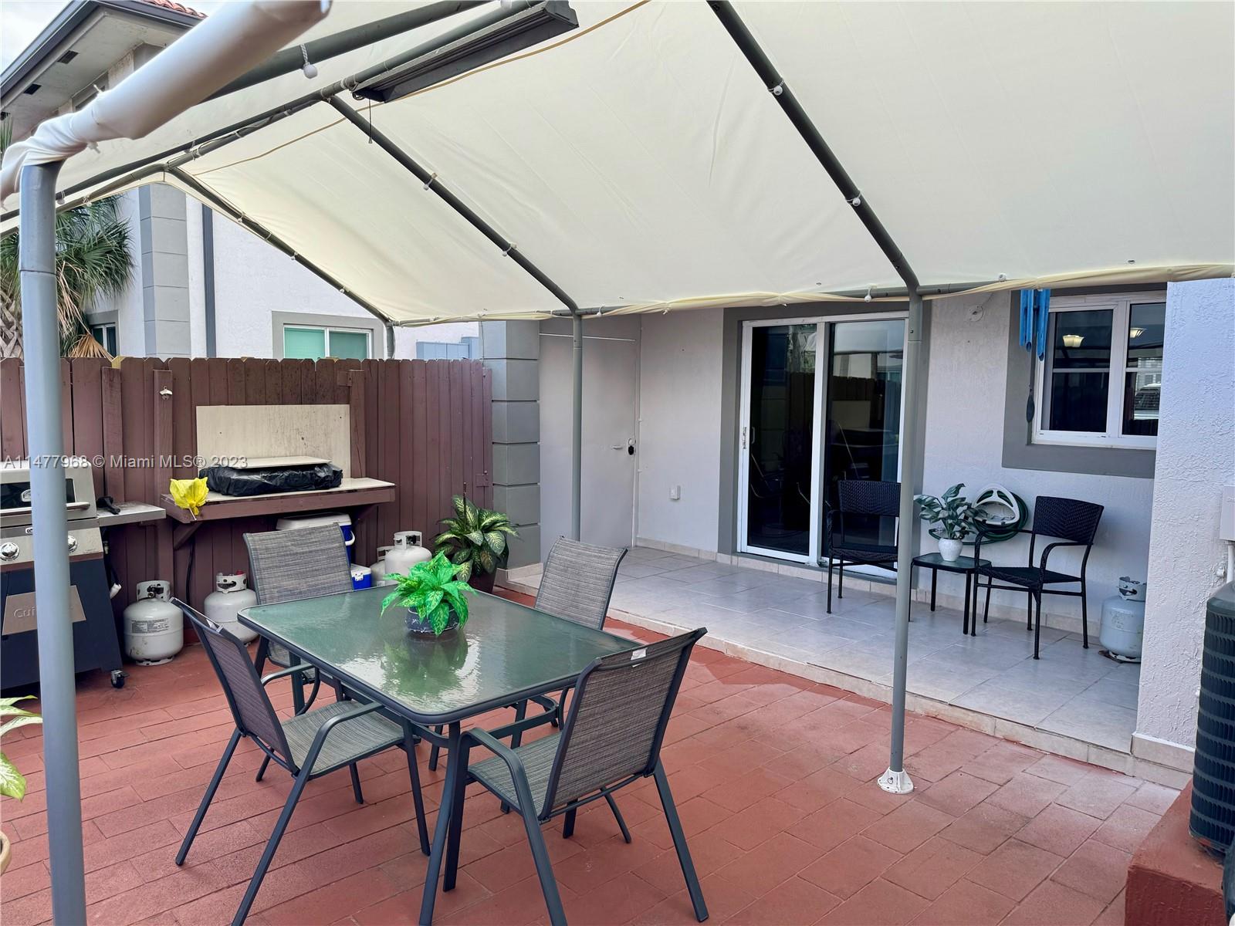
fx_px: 856
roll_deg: -1.1
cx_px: 618
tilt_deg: -5.1
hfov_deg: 71.6
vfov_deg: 56.8
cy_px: 463
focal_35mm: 24
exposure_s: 1/792
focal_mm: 6.86
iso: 80
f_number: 1.78
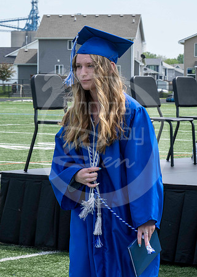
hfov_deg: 8.9
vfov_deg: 12.5
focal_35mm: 161
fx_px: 1260
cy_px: 98
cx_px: 59
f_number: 13
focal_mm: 70
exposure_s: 1/250
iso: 200
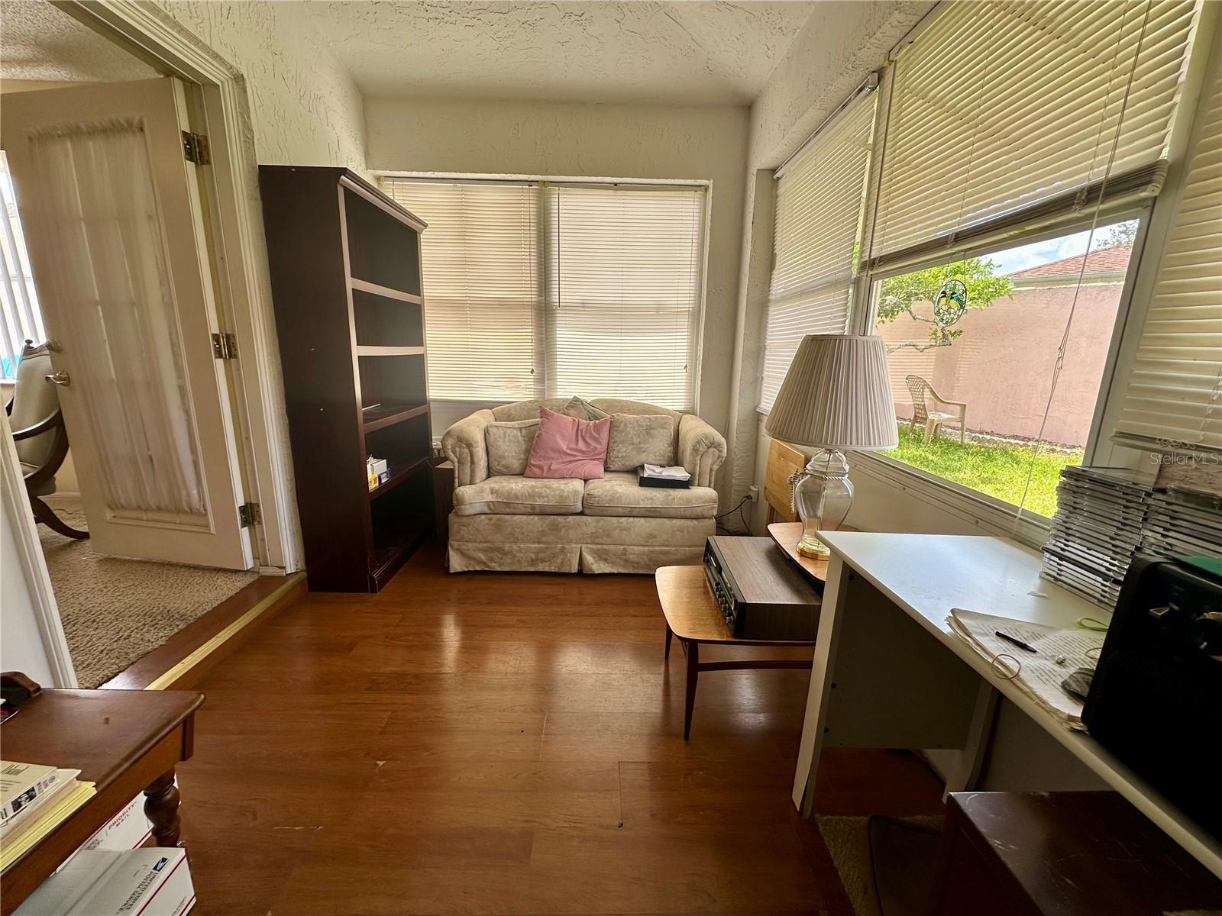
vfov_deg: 85.7
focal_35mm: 14
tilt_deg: -12.3
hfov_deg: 102.1
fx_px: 494
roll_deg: -0.5
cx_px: 611
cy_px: 458
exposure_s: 1/224
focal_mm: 2.22
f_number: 2.2
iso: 40
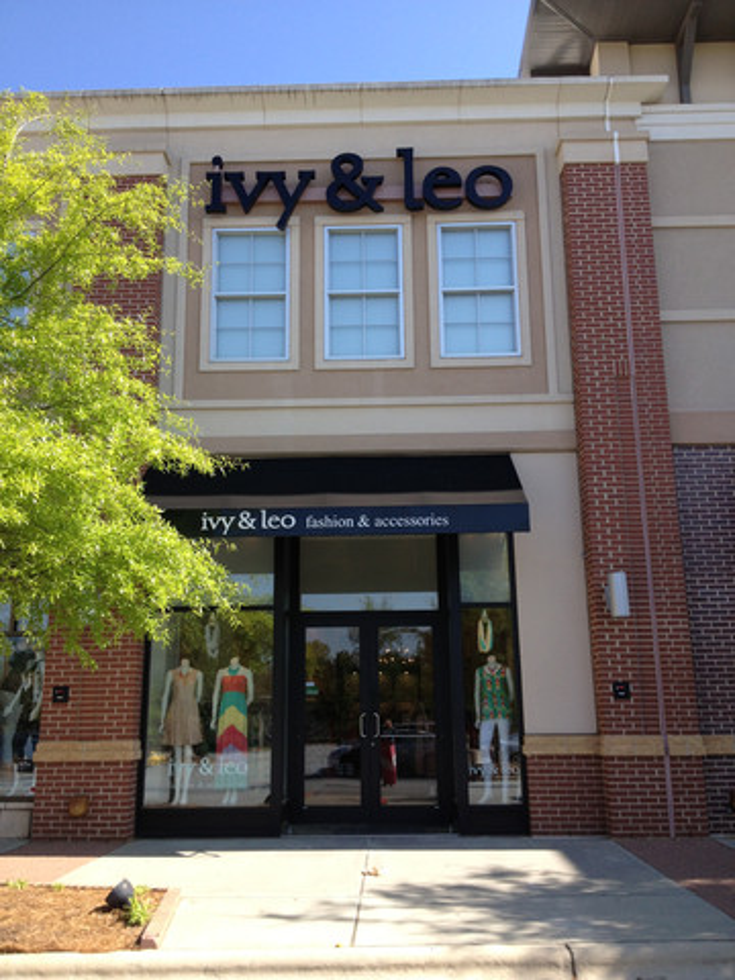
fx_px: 991
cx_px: 368
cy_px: 490
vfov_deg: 52.6
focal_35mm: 35
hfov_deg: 40.7
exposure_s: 1/613
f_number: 2.4
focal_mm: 4.28
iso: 50
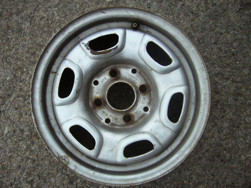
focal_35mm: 35
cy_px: 94
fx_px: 254
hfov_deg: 52.6
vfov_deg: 40.7
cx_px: 126
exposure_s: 1/250
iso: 400
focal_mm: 5.8
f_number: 2.8
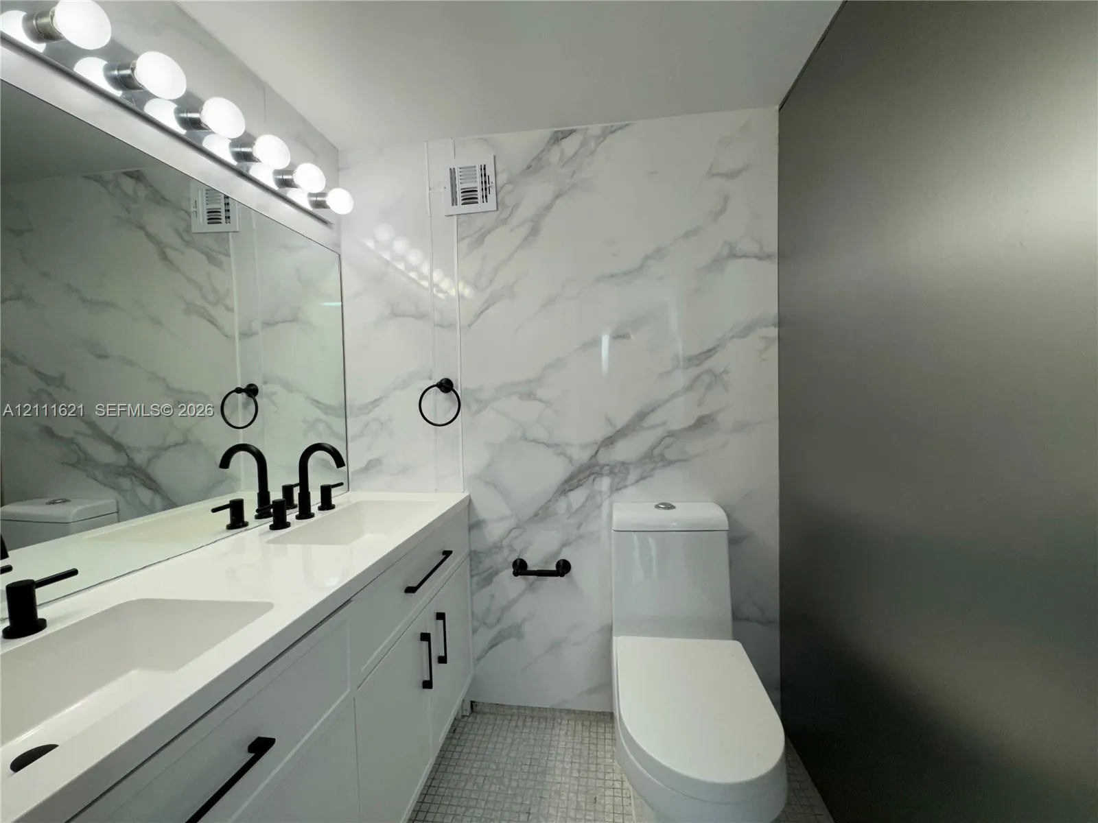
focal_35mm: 14
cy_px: 412
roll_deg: +0.6
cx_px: 549
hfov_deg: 102.1
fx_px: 444
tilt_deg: -2.9
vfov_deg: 85.7
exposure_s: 1/120
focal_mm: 2.22
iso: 50
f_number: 2.2
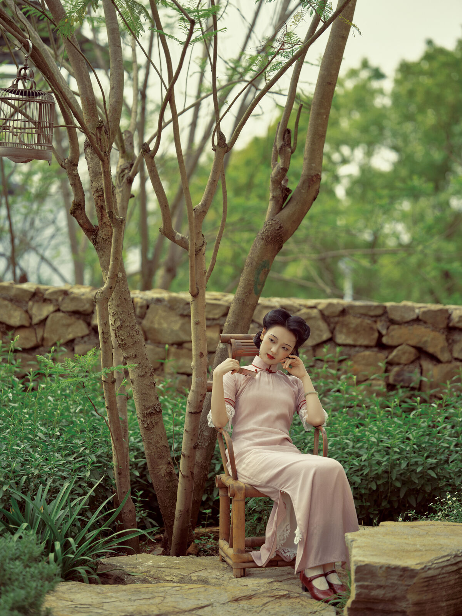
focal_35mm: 87
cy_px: 308
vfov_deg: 22.5
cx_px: 231
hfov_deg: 17.0
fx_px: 1548
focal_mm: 110
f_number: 2
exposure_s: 1/1600
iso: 400
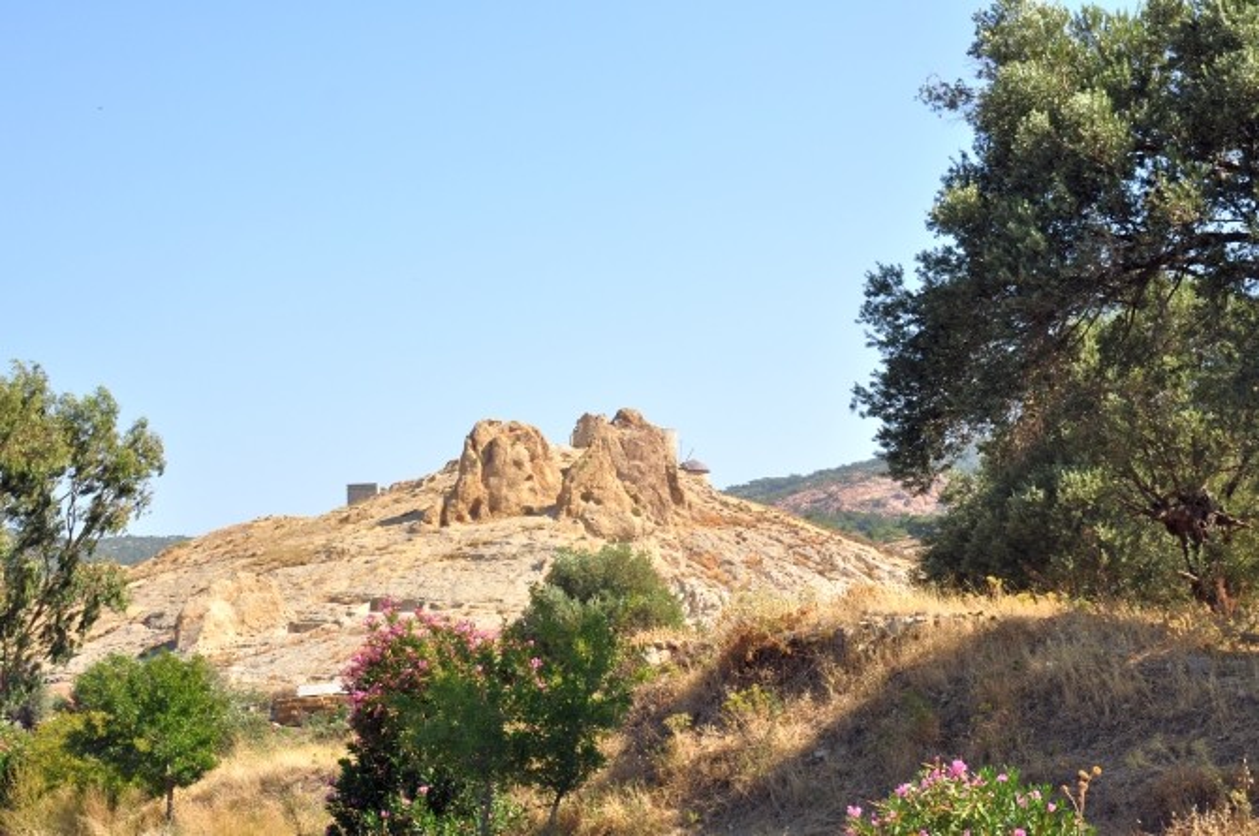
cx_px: 630
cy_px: 418
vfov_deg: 18.9
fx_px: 2515
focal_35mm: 72
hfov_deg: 28.1
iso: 200
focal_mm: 48
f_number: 10
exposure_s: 1/250
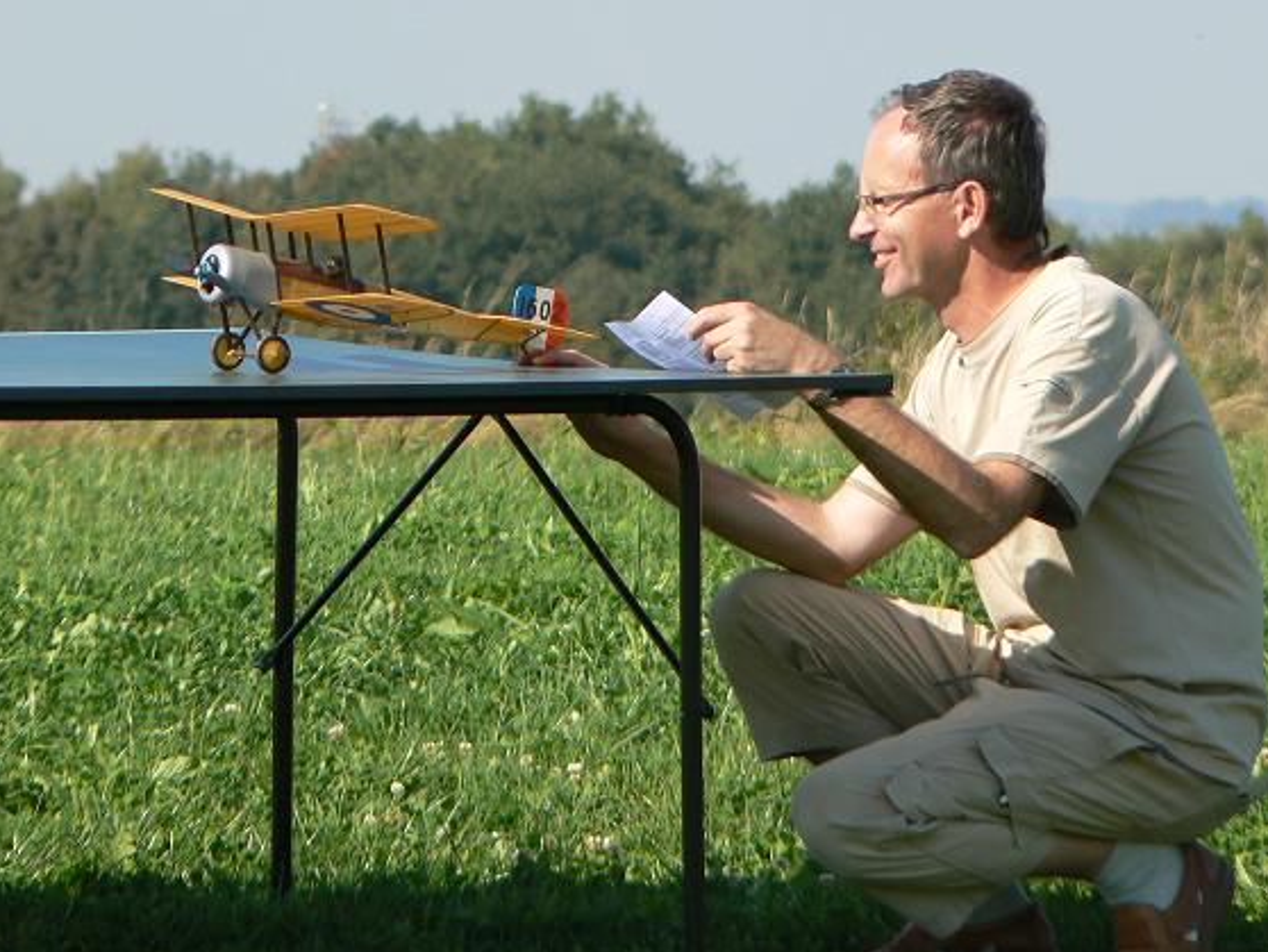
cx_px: 645
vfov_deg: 2.7
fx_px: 19972
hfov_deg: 3.6
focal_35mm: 545
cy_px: 468
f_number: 5.6
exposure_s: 1/500
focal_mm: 72
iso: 80
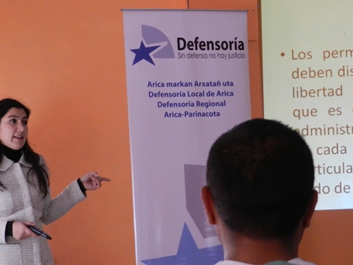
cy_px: 155
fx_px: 1346
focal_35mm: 132
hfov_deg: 14.9
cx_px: 180
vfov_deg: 11.2
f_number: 4.6
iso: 720
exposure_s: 1/60
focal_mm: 17.7
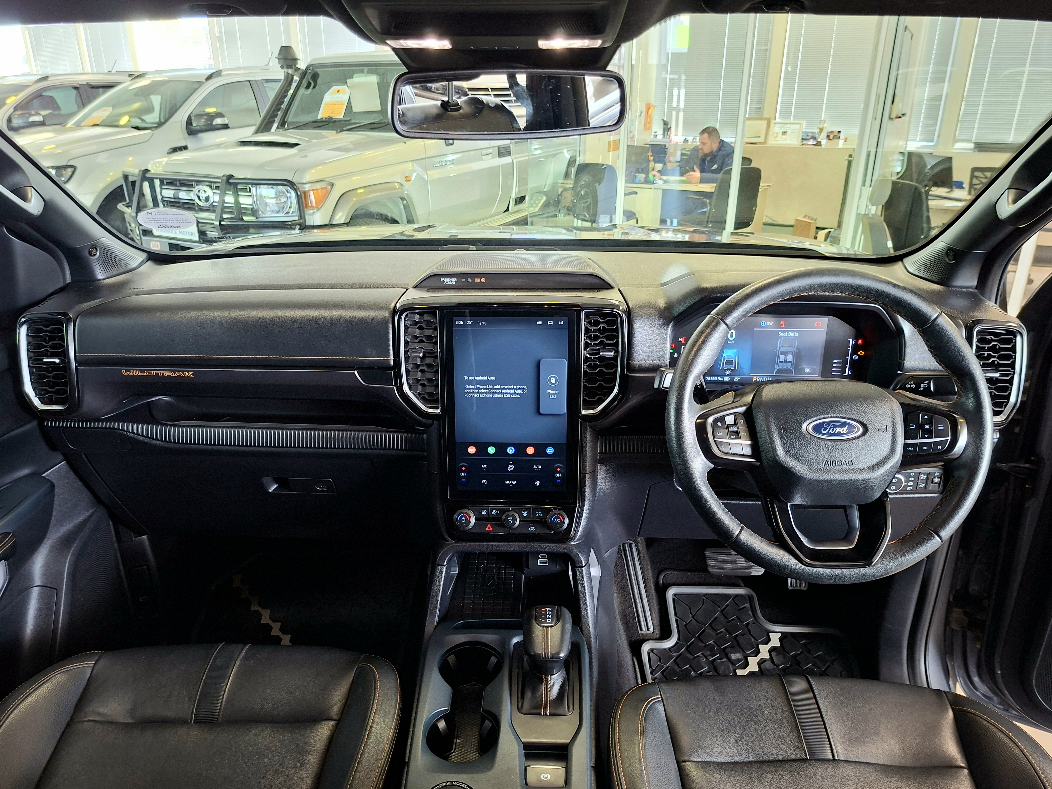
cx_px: 526
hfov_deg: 73.9
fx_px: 699
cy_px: 394
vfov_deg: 58.9
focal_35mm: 23
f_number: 1.8
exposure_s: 1/50
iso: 320
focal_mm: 5.54
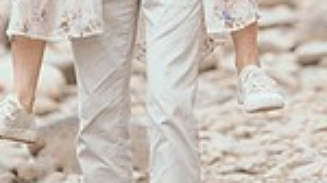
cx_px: 283
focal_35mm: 630
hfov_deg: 3.4
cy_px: -144
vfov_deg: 1.9
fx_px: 5457
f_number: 2.8
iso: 250
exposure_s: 1/250
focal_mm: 200
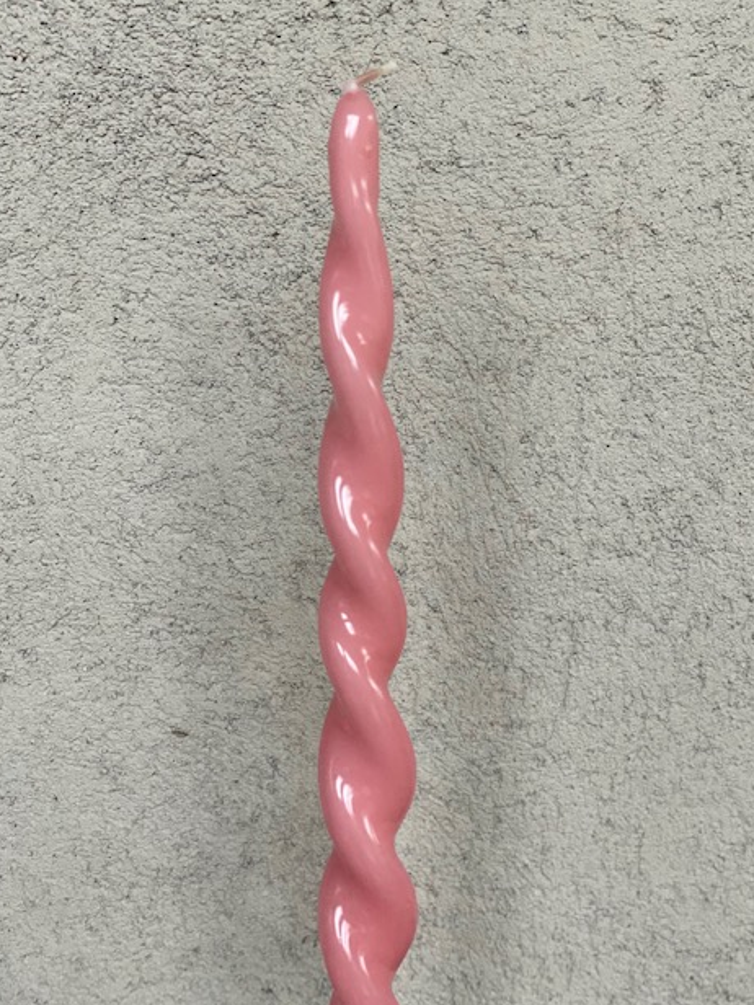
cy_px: 493
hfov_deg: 27.0
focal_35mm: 54
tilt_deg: -10.5
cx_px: 380
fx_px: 1568
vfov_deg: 35.5
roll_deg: +0.9
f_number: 2
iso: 250
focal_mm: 6
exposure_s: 1/122
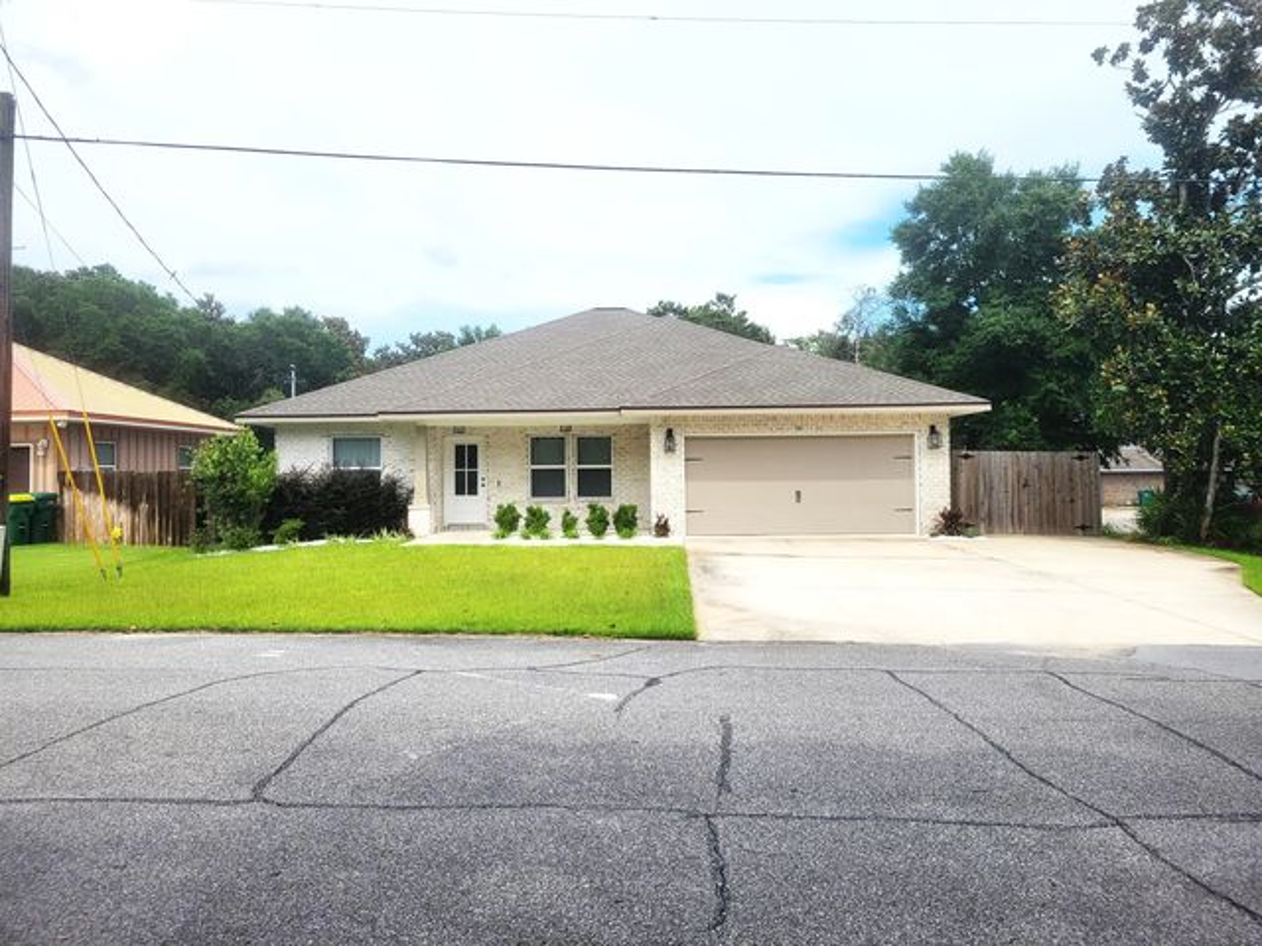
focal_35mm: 26
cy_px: 473
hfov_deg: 67.3
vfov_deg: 53.1
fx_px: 948
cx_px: 631
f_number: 1.8
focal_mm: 5.4
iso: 40
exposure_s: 1/2614
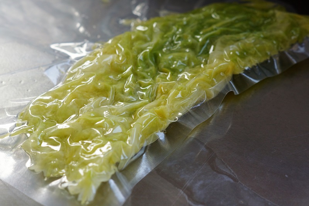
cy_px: 103
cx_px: 154
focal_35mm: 75
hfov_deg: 27.0
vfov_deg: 18.2
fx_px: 644
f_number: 4
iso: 250
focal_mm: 50
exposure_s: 1/80
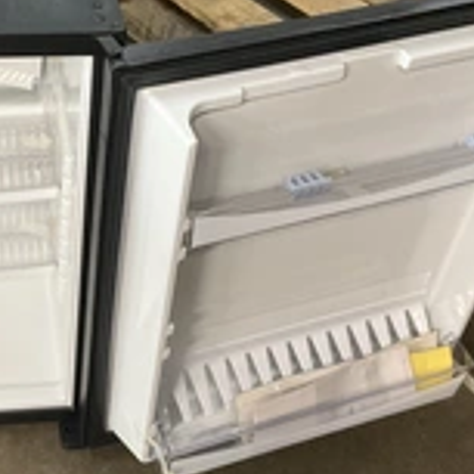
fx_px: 1038
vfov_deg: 25.7
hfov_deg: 25.3
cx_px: 93
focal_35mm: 67
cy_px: 211
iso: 250
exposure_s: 1/60
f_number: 1.8
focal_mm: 3
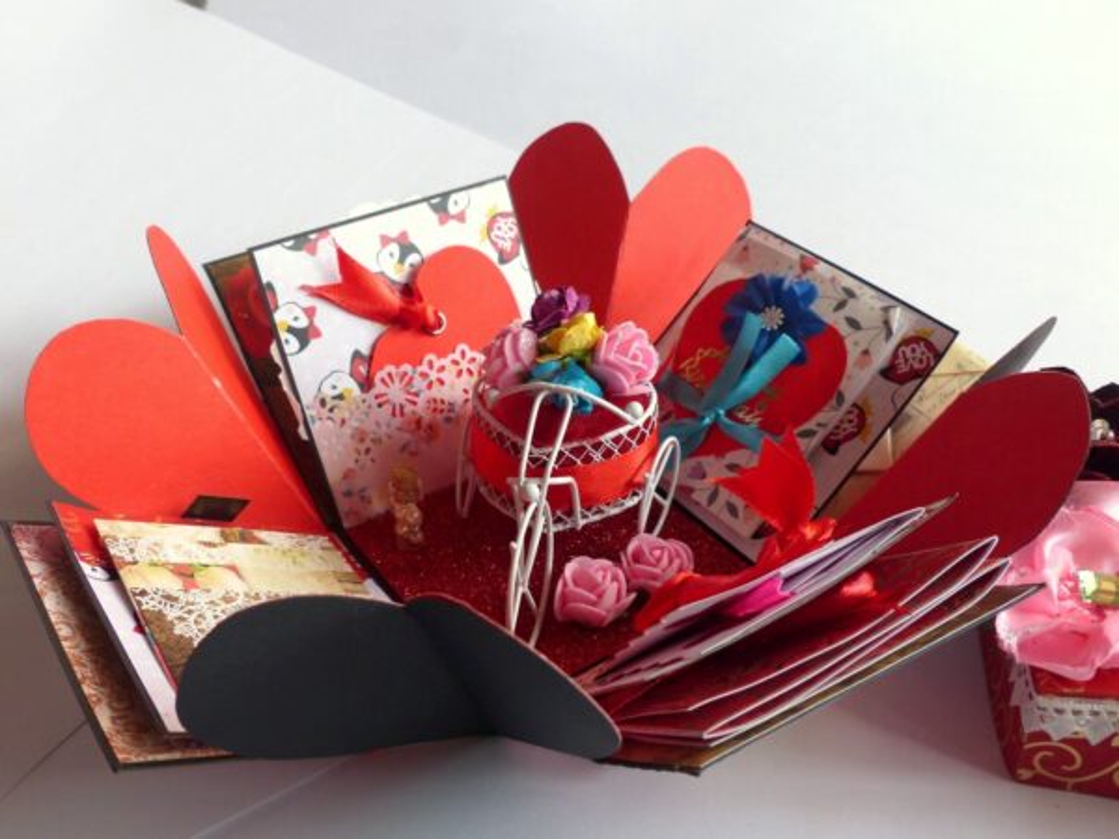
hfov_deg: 49.0
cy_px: 420
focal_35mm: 38
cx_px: 560
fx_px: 1228
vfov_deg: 37.7
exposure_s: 1/60
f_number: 2.8
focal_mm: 6.8
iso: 100
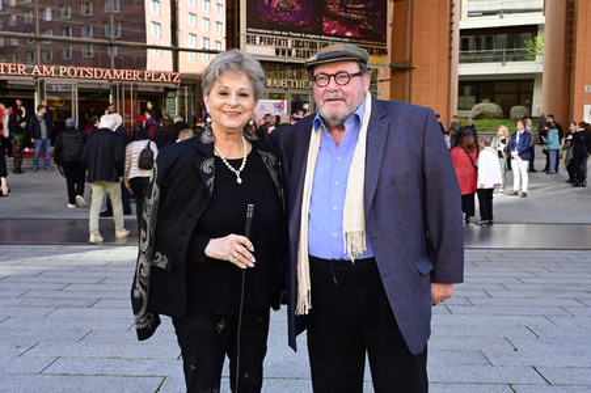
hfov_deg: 56.5
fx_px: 550
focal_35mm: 34
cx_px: 296
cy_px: 196
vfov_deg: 39.4
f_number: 7.1
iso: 800
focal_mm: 33.5
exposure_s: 1/200
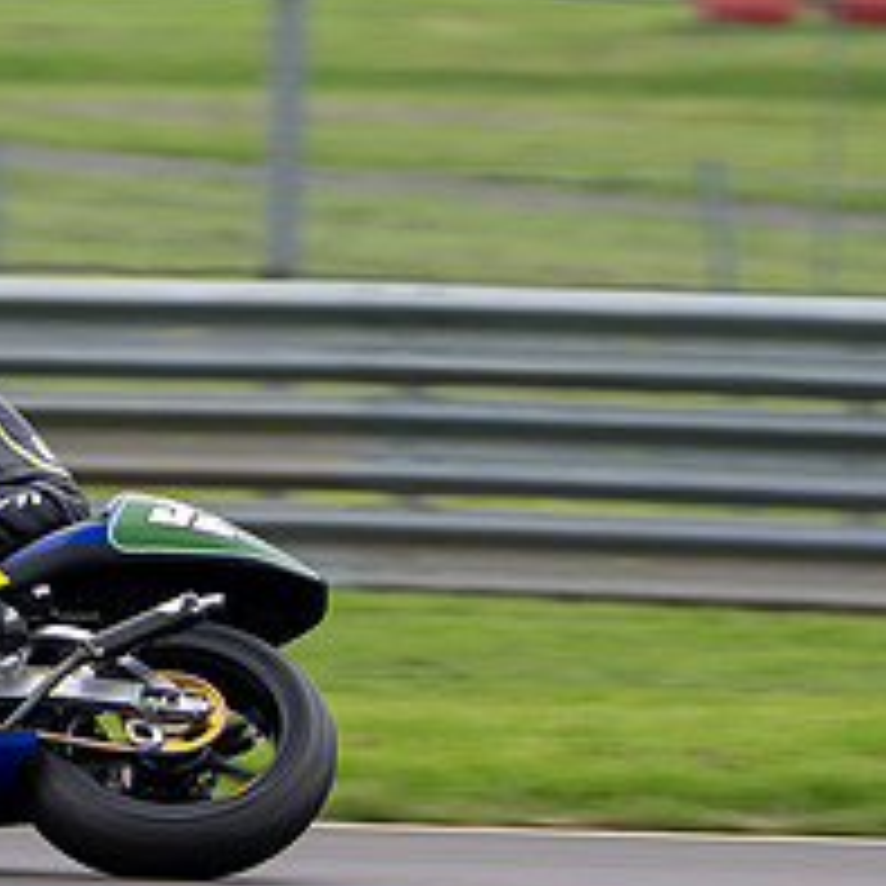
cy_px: 355
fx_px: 25251
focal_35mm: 872
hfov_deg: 2.0
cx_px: -70
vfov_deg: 2.0
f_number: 5
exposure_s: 1/400
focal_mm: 246
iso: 160
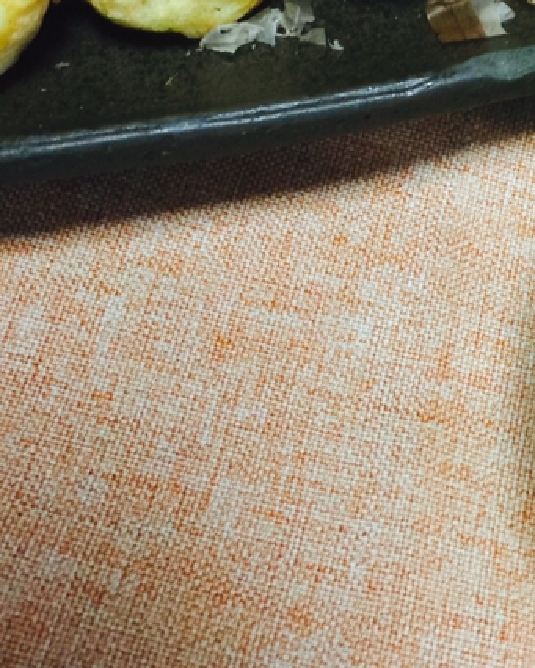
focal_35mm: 68
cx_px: 469
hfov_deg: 22.0
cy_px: 140
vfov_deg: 27.4
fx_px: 1345
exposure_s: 1/15
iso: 64
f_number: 2.2
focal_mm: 4.15
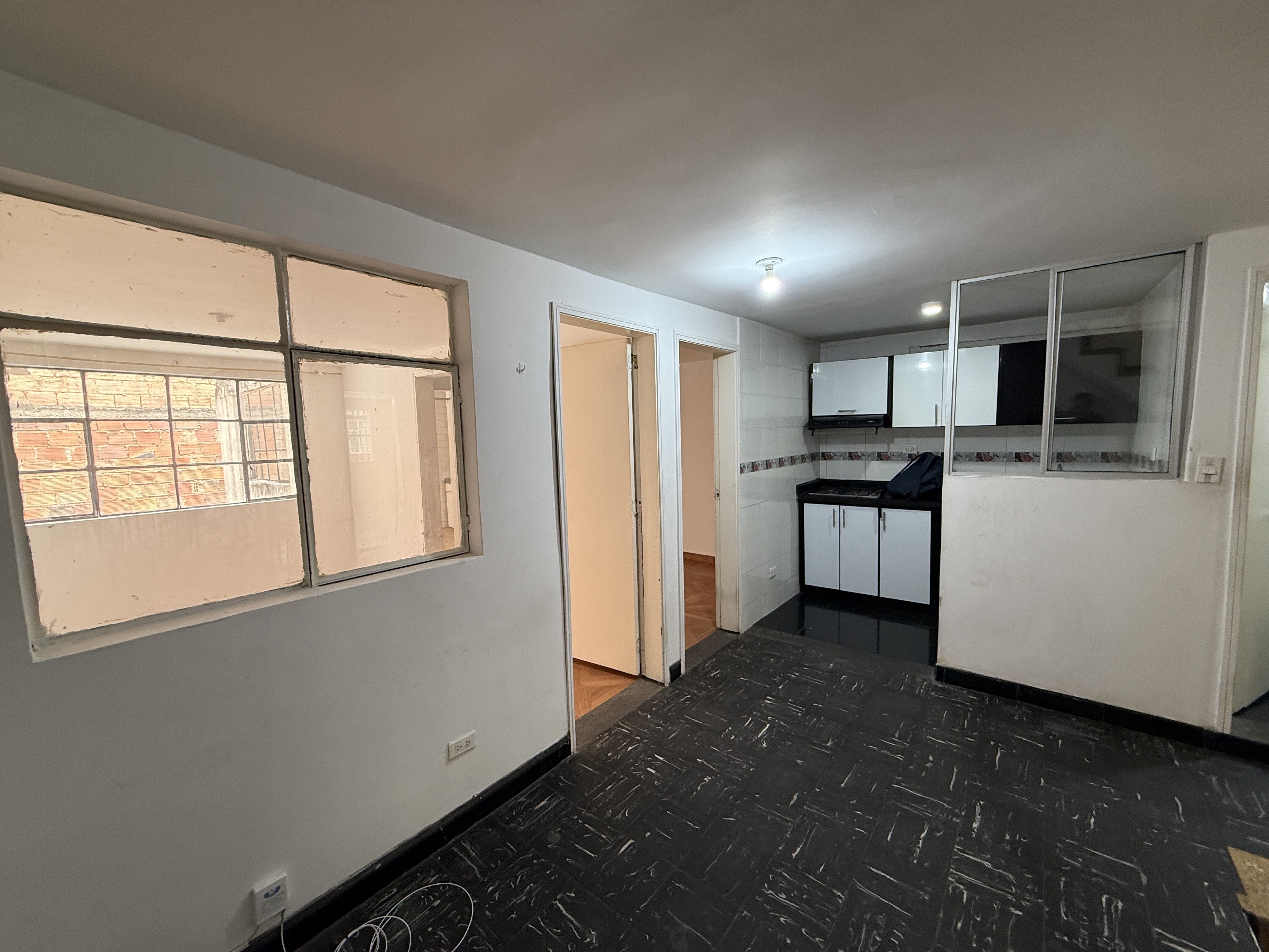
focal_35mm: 14
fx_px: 513
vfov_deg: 85.7
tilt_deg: -4.0
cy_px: 476
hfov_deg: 102.1
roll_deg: +1.9
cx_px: 634
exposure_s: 1/60
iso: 200
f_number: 2.2
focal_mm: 2.22
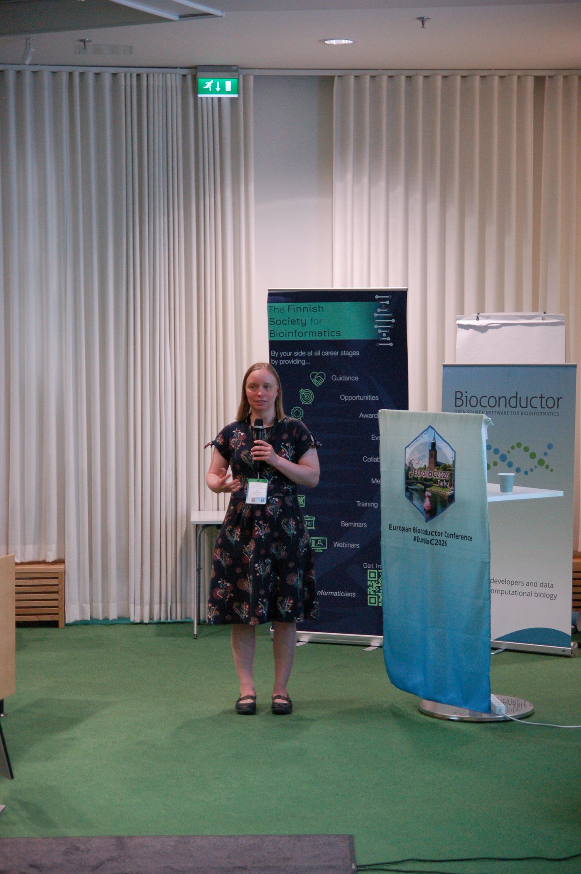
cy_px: 437
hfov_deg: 18.2
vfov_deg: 27.0
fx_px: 1819
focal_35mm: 75
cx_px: 290
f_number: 2.8
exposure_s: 1/125
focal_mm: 50
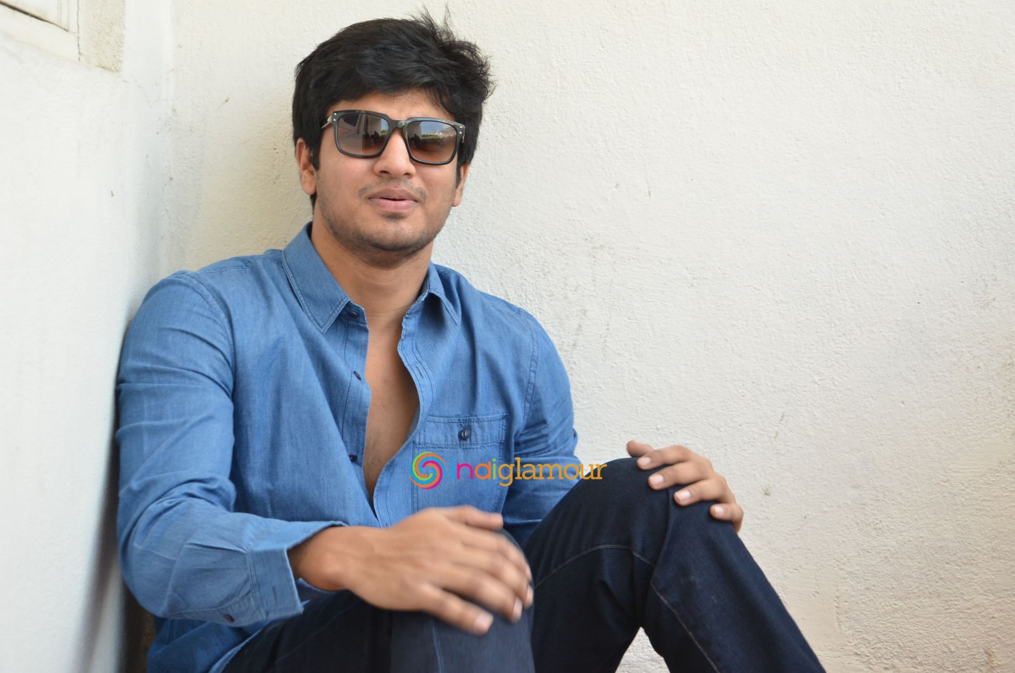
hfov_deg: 23.4
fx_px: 2448
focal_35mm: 87
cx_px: 508
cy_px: 336
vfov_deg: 15.6
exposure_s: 1/125
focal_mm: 58
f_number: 5.6
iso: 500
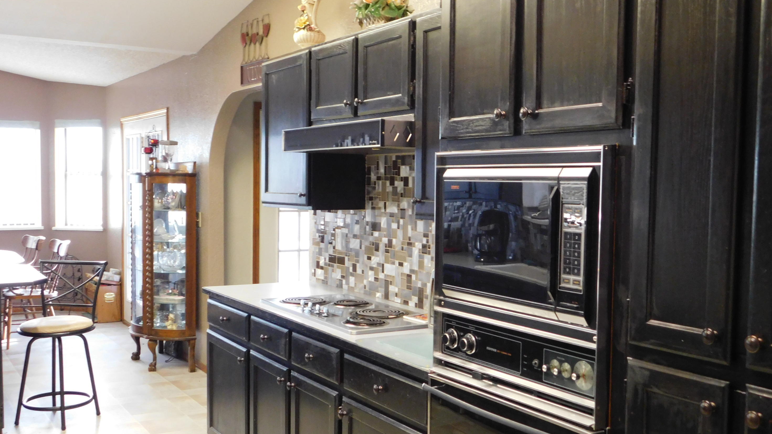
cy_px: 231
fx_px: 819
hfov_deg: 50.5
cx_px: 381
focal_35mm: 40
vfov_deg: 29.7
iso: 400
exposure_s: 1/13
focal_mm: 6.3
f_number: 3.5
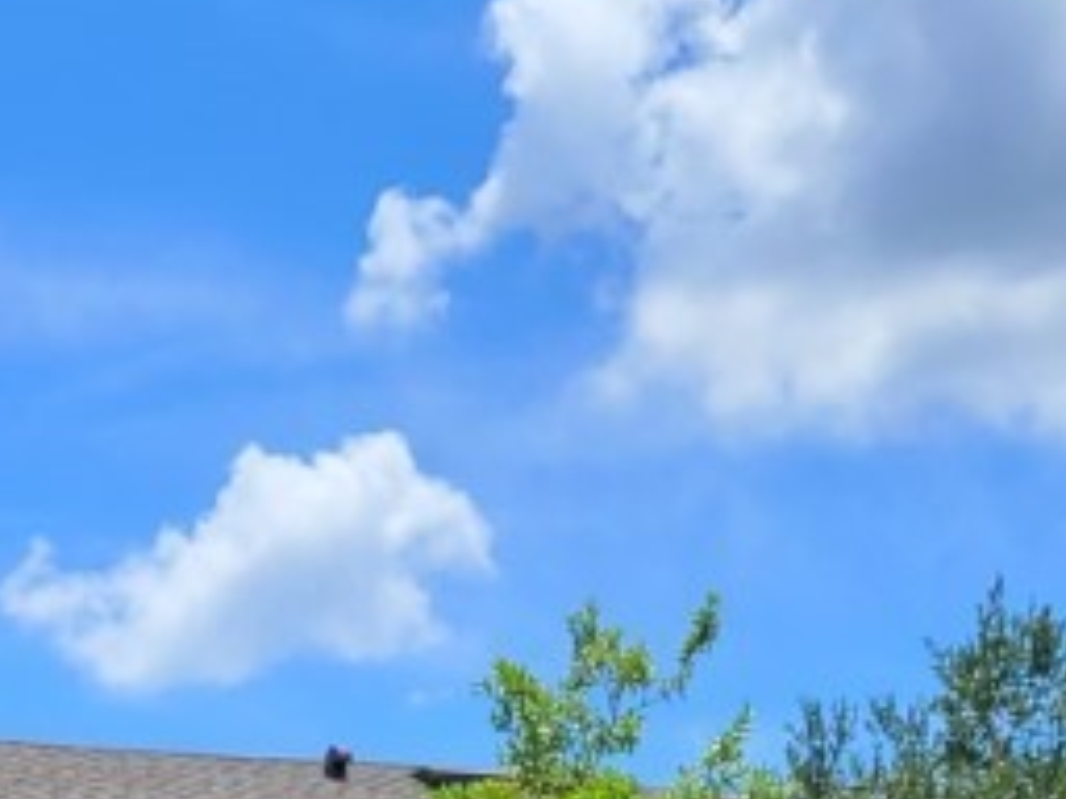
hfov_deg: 13.3
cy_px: 1652
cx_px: -117
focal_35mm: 146
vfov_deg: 9.4
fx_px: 4496
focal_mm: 5.4
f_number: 1.8
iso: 40
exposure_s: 1/2122
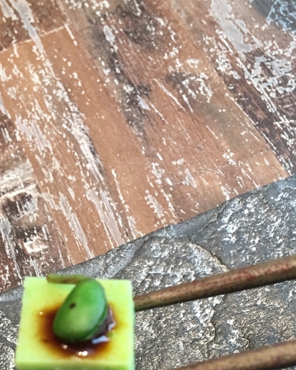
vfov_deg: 31.7
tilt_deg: -60.5
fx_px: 635
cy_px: 288
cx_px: 85
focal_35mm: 58
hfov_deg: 26.0
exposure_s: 1/30
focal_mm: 4.15
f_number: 2.2
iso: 100
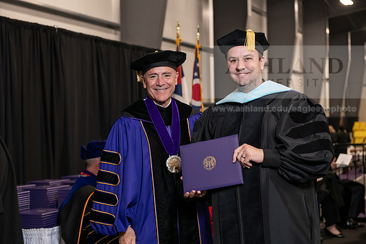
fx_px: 712
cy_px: 122
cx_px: 183
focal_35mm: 70
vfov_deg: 19.5
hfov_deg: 28.8
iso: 2000
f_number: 5
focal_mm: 70
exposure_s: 1/125
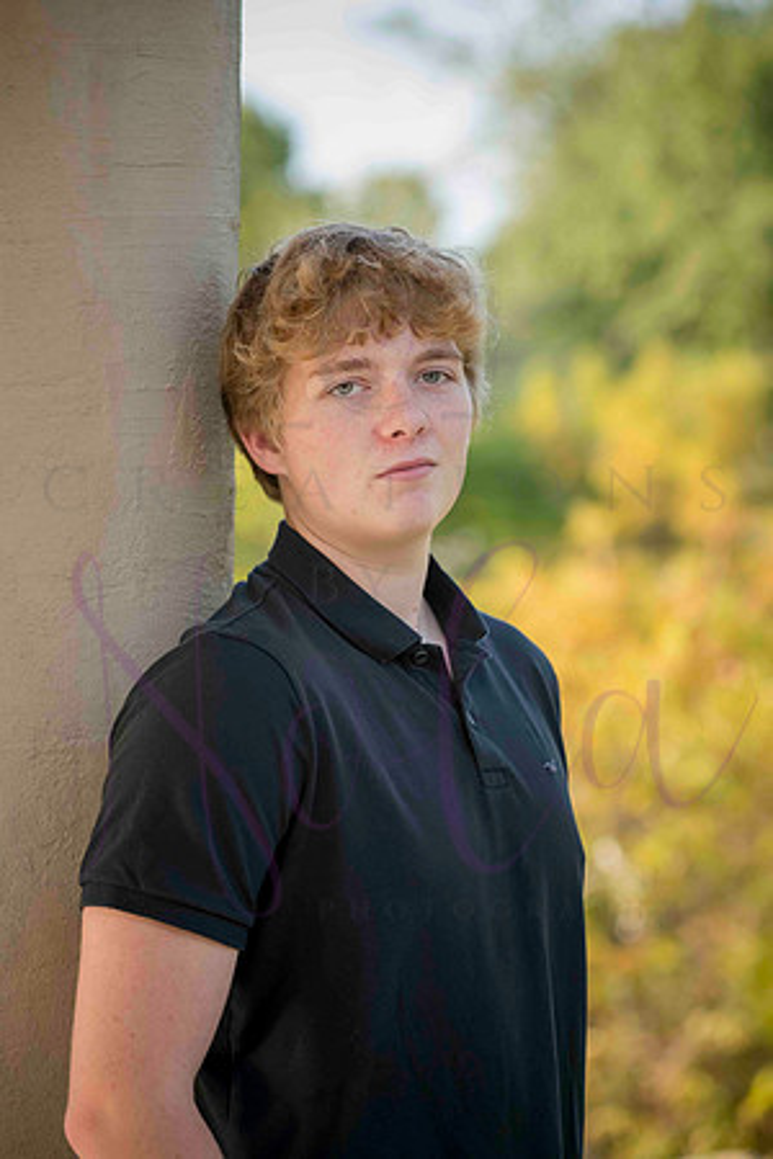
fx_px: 3382
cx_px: 386
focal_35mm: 105
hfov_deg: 13.0
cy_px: 580
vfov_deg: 19.5
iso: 800
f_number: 5
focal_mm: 105
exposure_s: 1/640
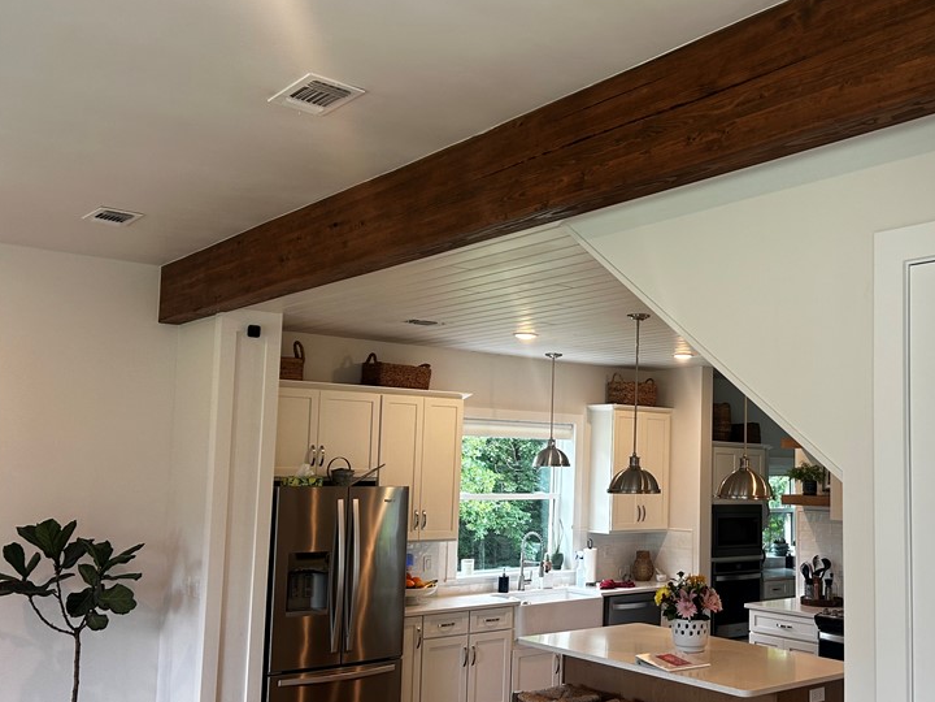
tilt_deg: +5.6
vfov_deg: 38.6
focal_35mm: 37
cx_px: 656
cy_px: 378
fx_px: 999
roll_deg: -0.2
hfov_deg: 48.9
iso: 64
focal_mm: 5.7
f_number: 1.5
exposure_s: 1/120
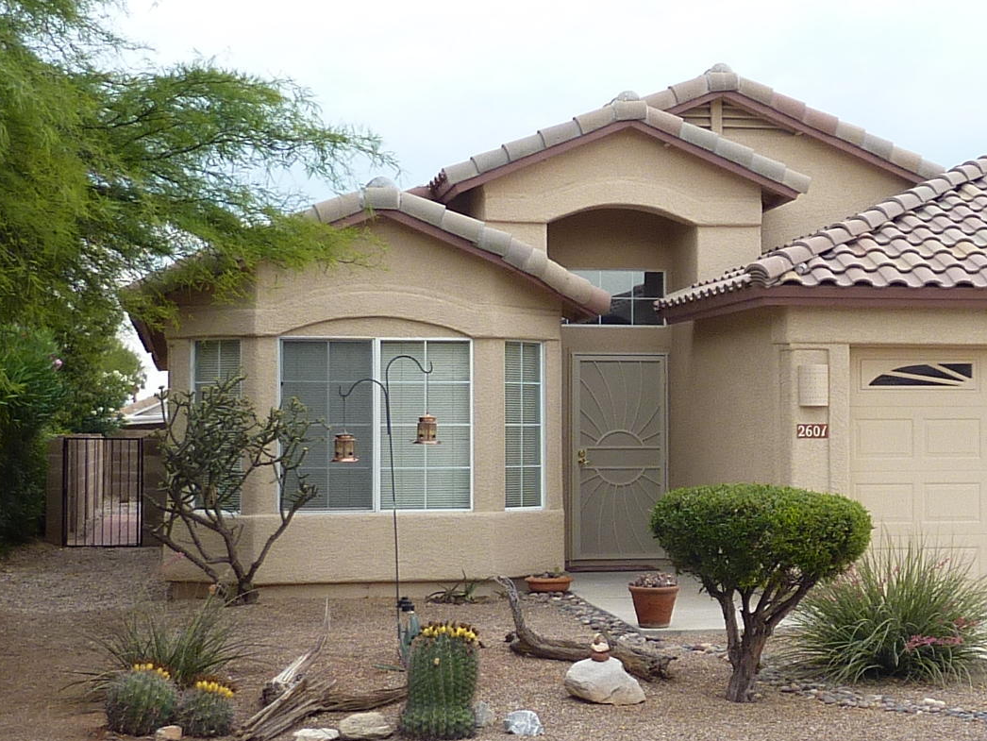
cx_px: 746
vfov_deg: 18.9
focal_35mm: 78
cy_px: 392
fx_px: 2225
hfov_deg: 24.7
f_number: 3.4
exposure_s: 1/80
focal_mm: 4.7
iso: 80
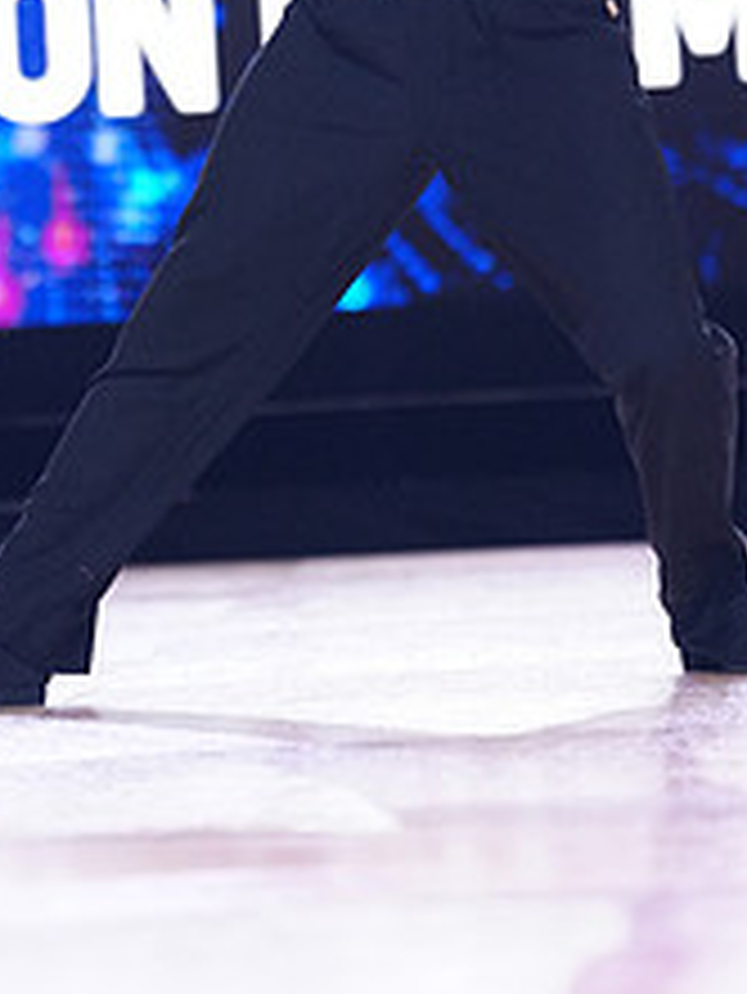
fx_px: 7387
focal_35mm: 257
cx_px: 52
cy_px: -166
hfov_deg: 5.8
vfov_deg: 7.6
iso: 2000
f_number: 2.8
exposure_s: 1/400
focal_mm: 102
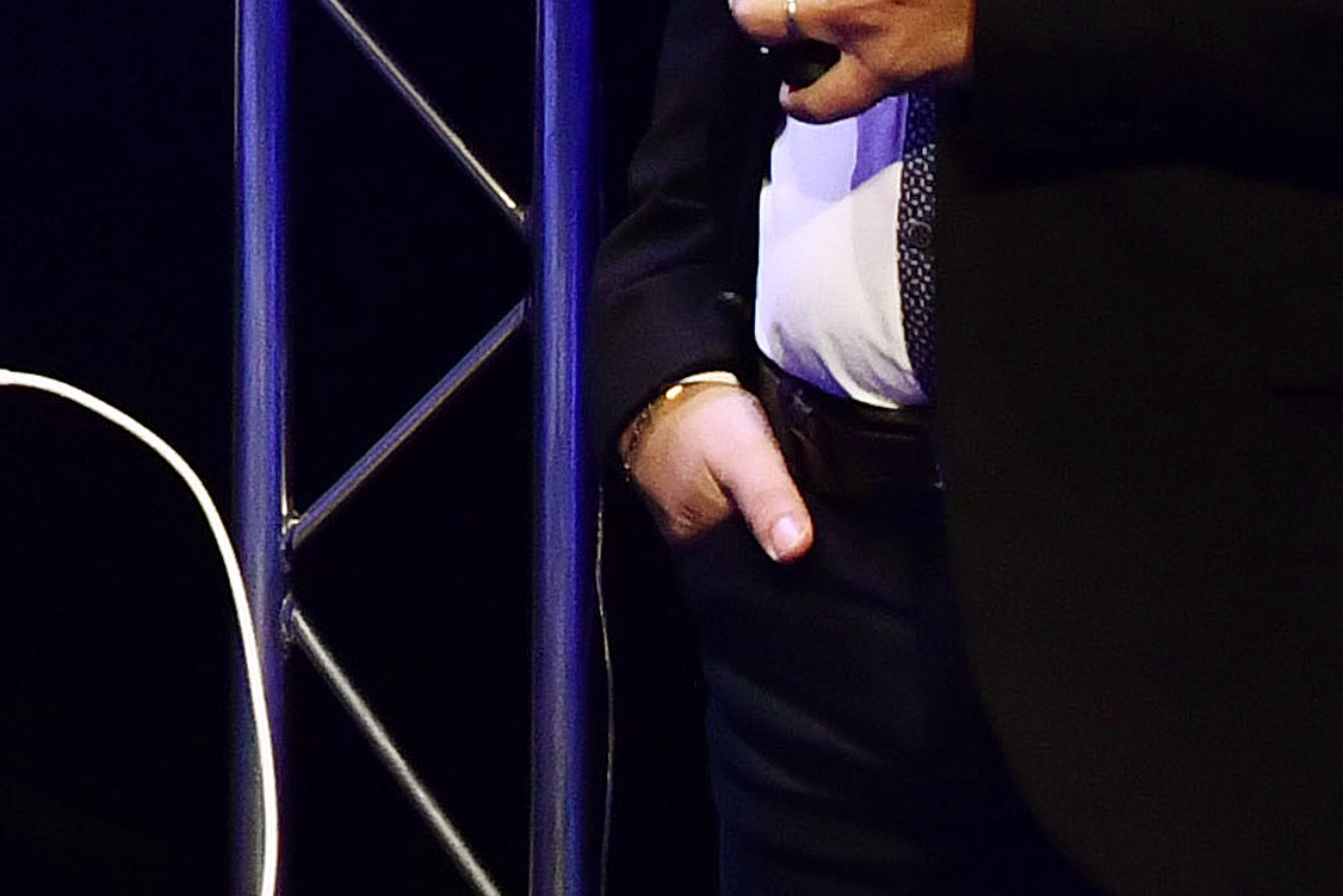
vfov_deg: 7.2
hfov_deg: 10.4
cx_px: -1551
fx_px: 6641
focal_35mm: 178
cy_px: -1311
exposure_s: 1/125
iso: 1600
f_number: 6.3
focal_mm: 24
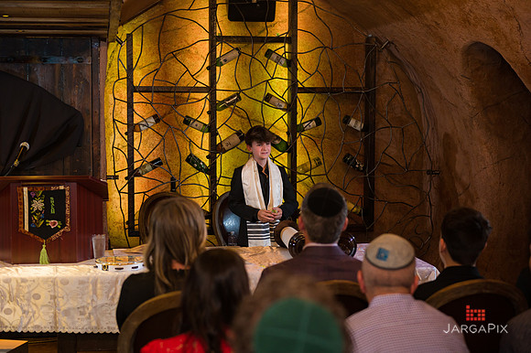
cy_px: 167
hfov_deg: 32.8
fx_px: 903
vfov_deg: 22.1
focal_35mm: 61
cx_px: 252
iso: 1250
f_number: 4
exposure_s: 1/200
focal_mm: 58
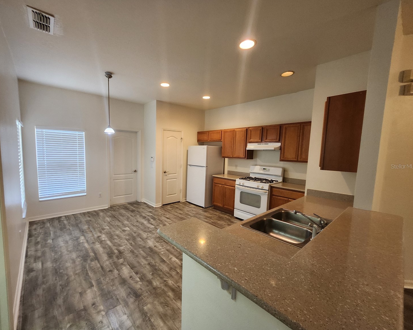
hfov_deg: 100.5
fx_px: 171
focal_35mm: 14
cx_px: 190
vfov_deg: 88.0
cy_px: 166
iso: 320
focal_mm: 1.74
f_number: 2.2
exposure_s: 1/40
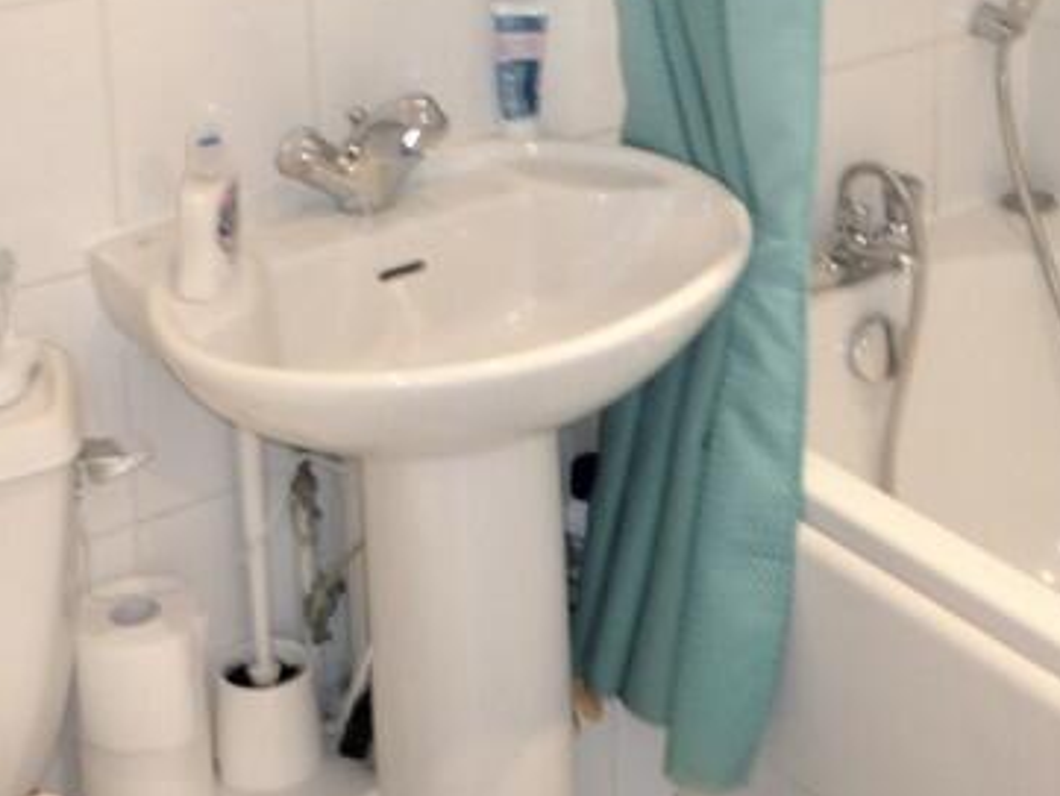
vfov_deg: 20.2
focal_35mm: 68
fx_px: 2083
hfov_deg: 28.5
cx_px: 655
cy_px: -182
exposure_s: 1/4
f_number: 3.3
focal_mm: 4.3
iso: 100
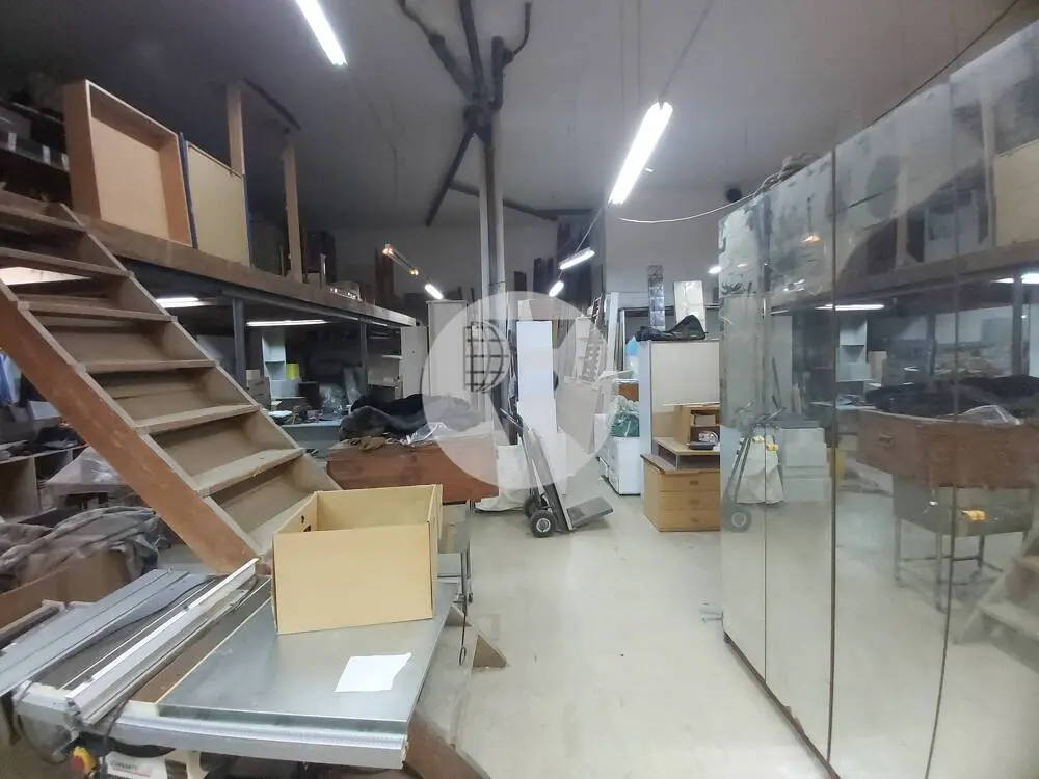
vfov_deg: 94.5
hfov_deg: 110.5
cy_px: 390
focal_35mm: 12
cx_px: 520
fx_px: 360
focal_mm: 1.42
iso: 250
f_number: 2.2
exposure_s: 1/25
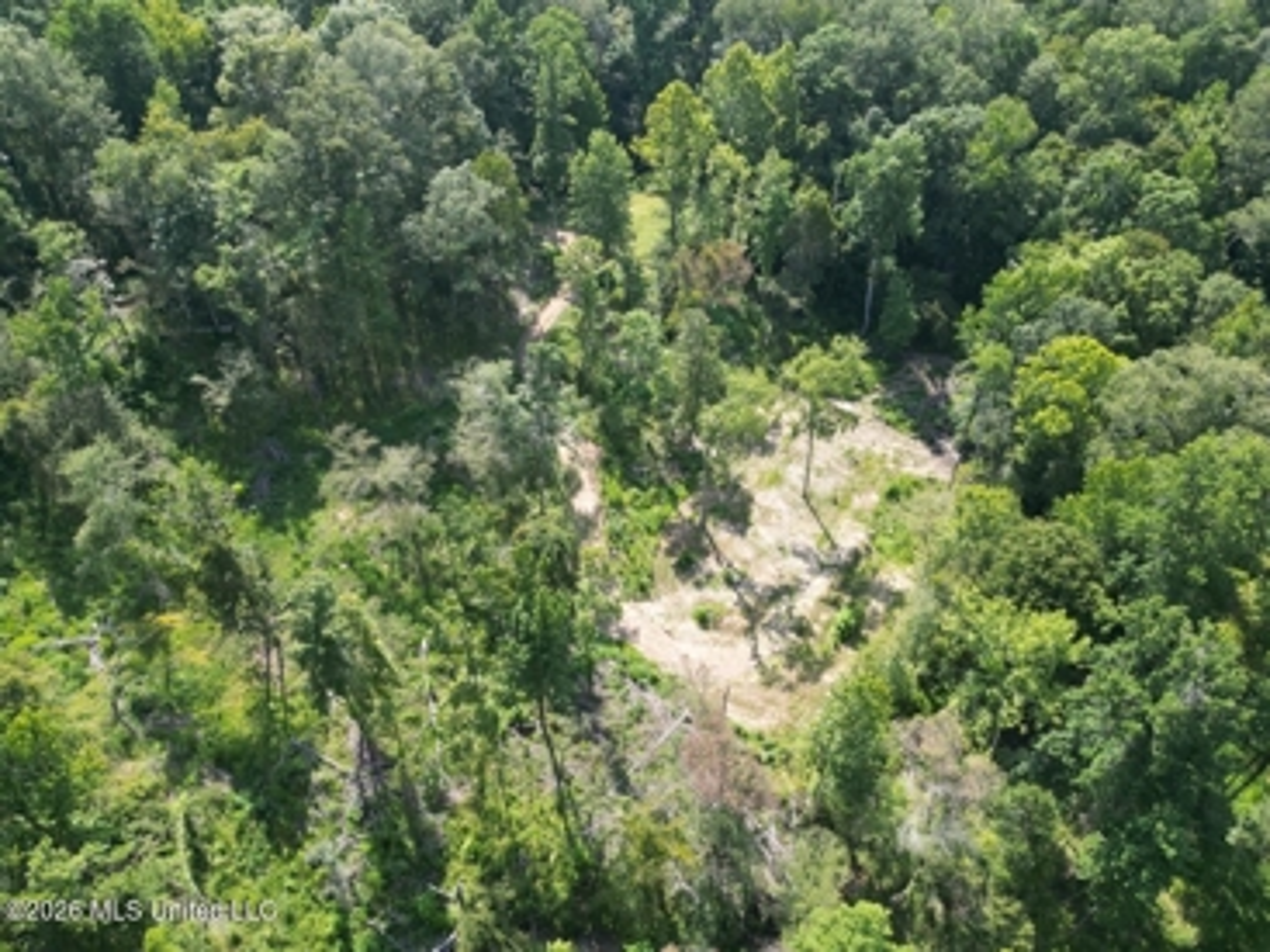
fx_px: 880
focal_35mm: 24
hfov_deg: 71.6
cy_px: 476
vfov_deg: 56.8
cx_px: 635
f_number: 1.7
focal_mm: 6.72
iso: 100
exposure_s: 1/640
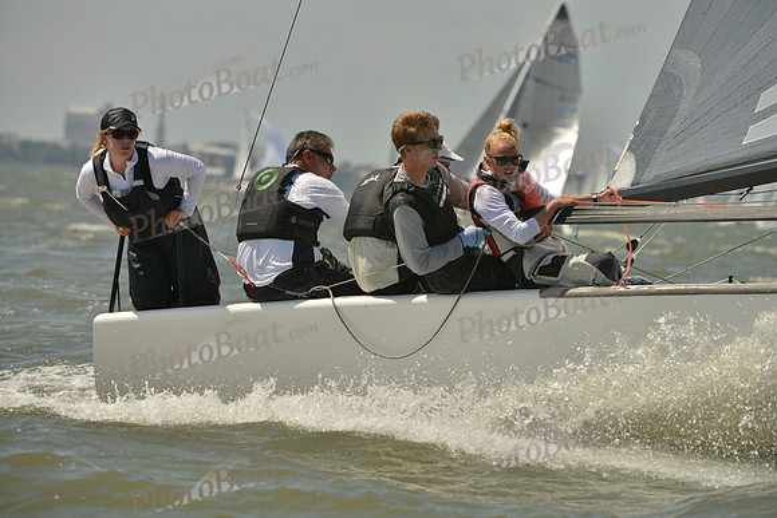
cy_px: 259
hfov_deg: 7.1
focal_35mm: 290
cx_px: 388
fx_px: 6260
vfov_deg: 4.7
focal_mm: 290
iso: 280
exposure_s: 1/1600
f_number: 9
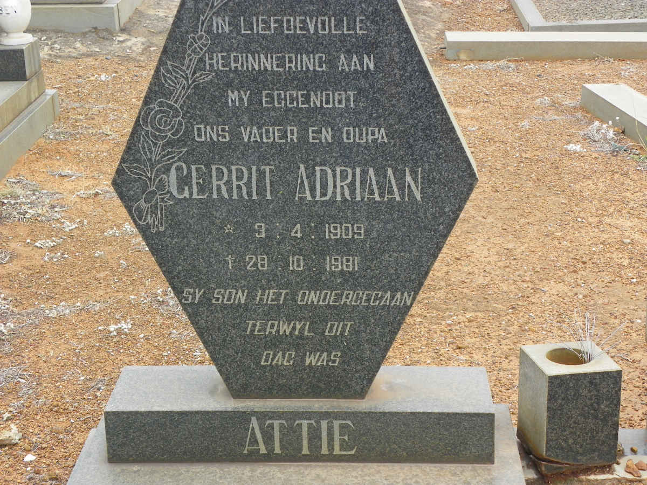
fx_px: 1234
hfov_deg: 29.4
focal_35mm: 66
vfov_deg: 22.3
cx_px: 324
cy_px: 242
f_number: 3.5
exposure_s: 1/125
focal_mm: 11.8
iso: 64
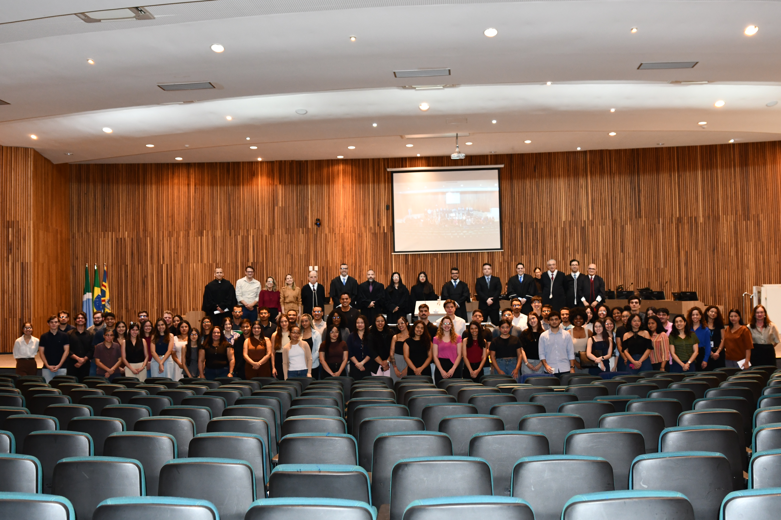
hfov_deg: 53.1
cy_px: 260
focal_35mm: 36
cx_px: 390
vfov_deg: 36.9
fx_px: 781
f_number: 2.8
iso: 1100
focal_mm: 24
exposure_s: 1/60
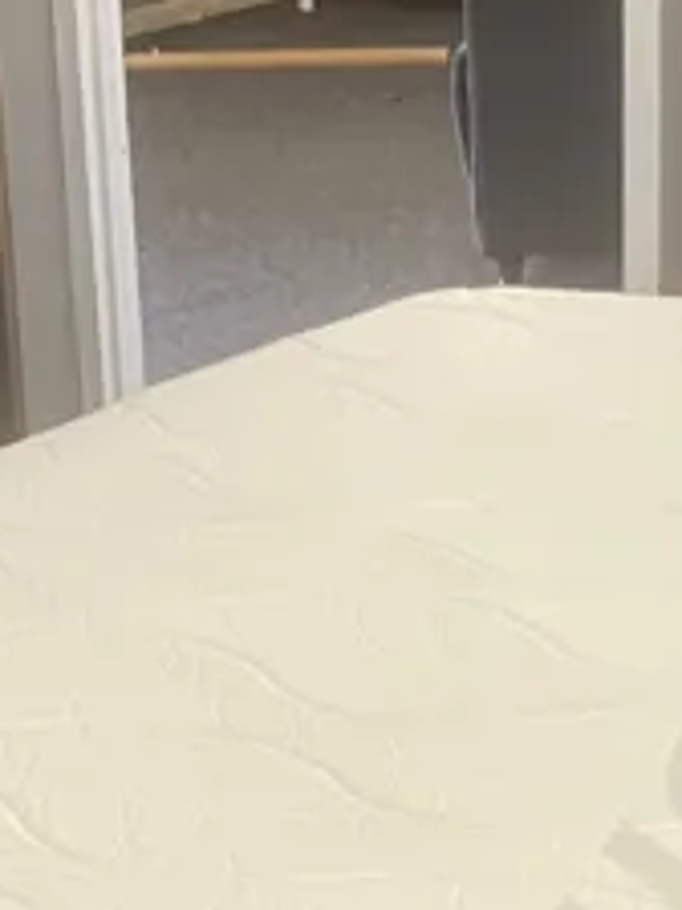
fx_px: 3362
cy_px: 1211
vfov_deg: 14.7
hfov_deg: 11.6
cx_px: 418
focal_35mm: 128
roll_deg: +1.6
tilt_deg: -25.3
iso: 100
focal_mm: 3.99
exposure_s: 1/50
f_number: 1.8
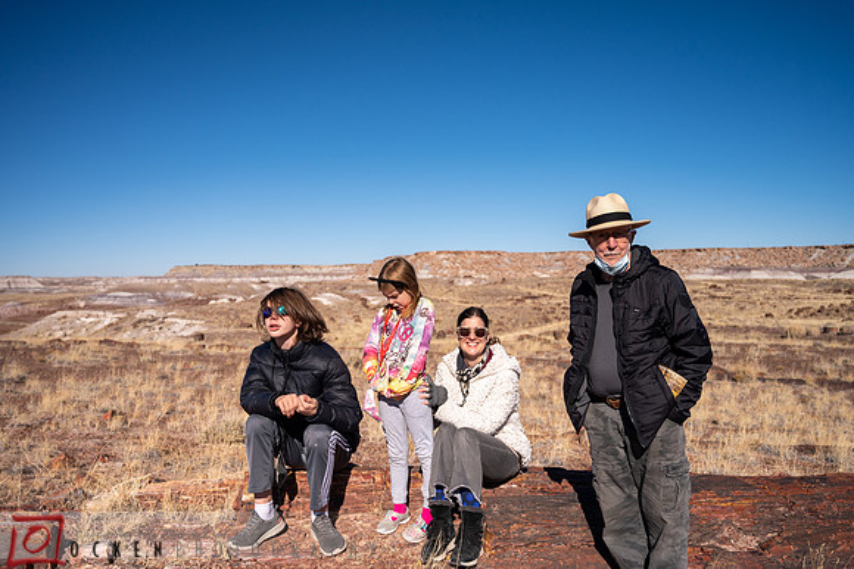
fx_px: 759
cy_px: 284
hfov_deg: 58.7
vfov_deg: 41.1
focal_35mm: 32
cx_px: 427
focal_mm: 32
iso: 200
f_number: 4
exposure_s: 1/5000
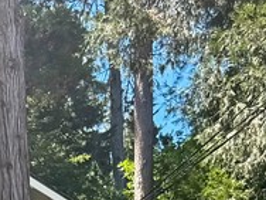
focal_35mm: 131
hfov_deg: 14.3
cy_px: 540
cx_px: -96
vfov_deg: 9.5
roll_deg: +1.8
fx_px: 1007
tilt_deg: +10.2
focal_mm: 6.76
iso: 80
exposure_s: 1/920
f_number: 1.78
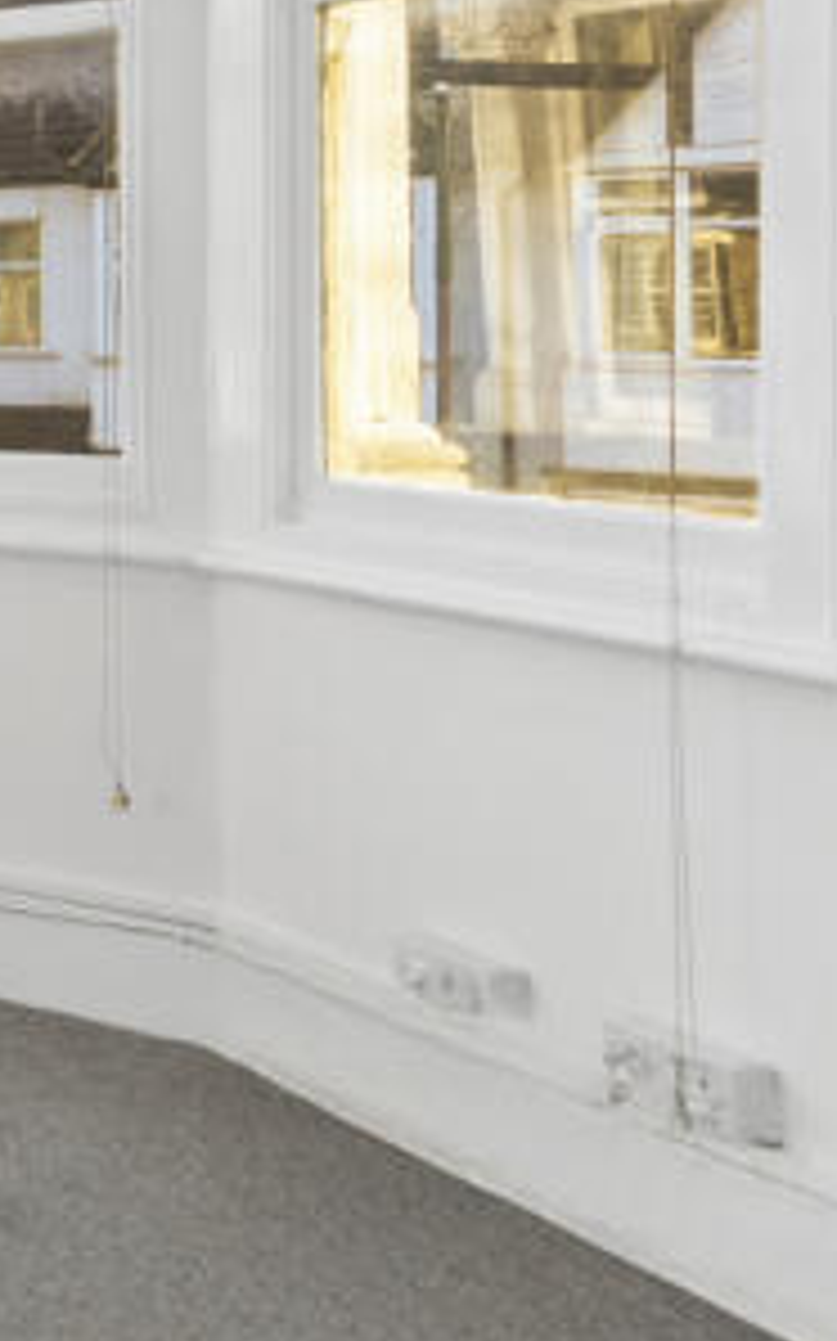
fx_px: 1790
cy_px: 299
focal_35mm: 49
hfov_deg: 14.3
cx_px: -1269
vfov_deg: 39.7
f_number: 16
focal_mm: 14
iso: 200
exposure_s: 1/10
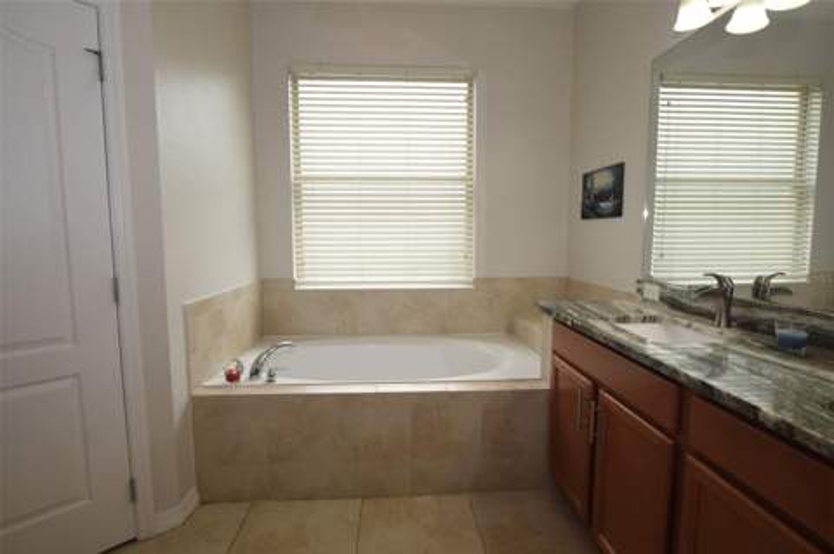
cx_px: 417
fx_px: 417
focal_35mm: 18
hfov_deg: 90.1
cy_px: 277
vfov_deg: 67.3
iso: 320
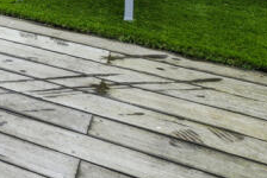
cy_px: -192
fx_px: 542
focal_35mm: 73
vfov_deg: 14.9
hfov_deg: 19.4
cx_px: -232
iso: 400
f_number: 11
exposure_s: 1/6
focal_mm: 16
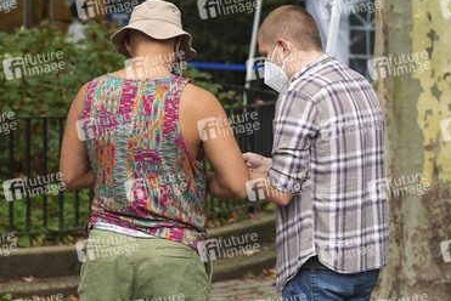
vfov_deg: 9.2
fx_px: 1868
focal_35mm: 149
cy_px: 157
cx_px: 244
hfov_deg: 13.8
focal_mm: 123
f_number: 6.3
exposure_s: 1/400
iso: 2500
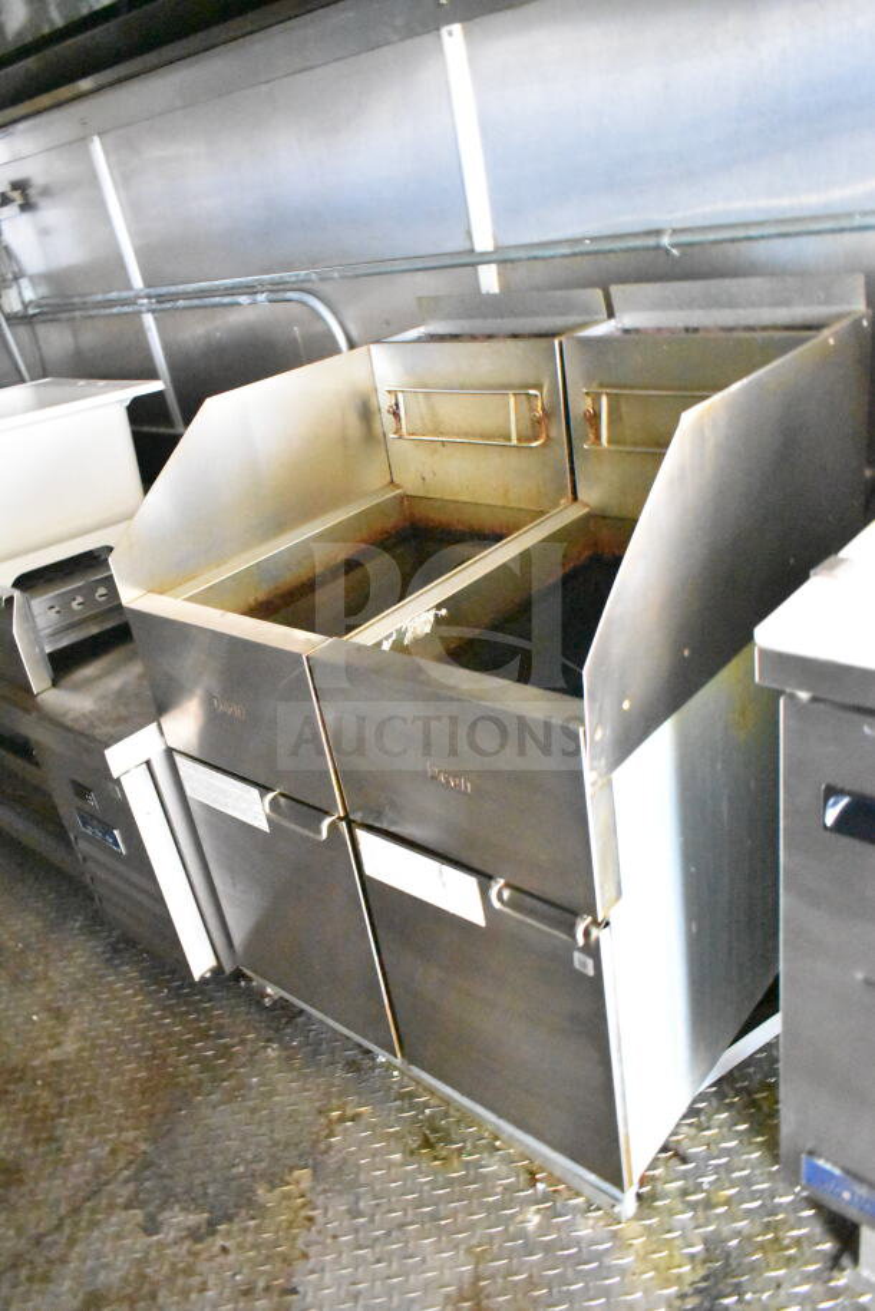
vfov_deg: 67.4
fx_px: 984
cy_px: 656
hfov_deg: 48.0
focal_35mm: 27
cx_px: 438
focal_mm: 18
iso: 25600
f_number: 3.5
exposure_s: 1/10
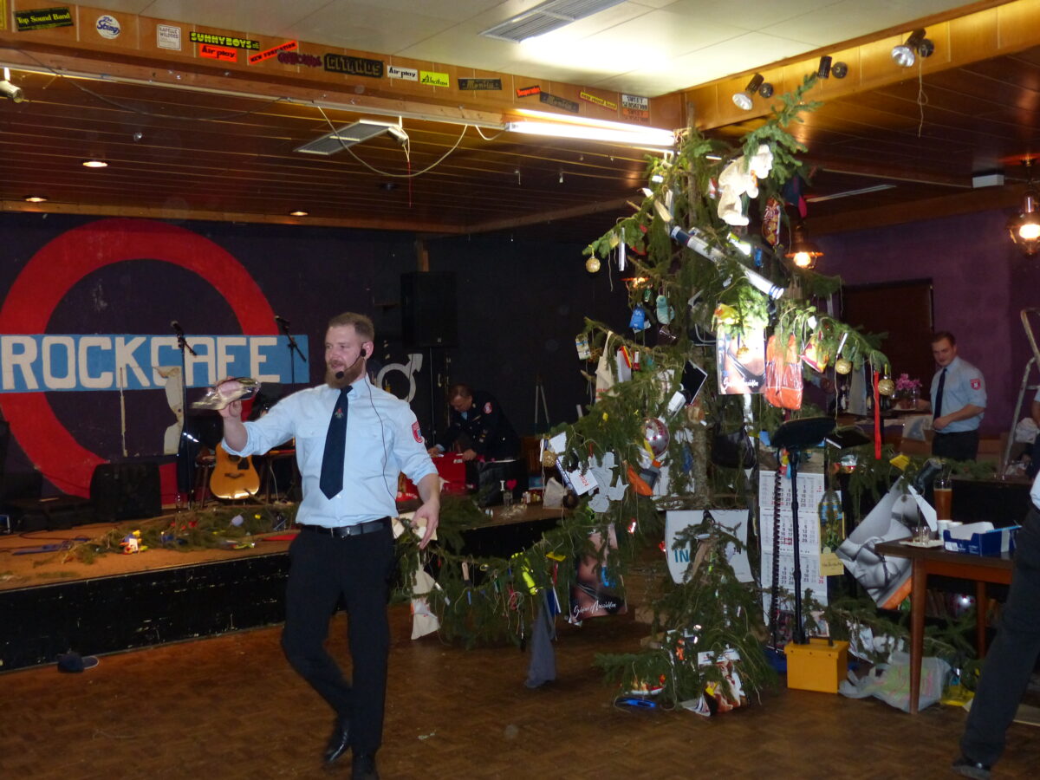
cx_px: 520
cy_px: 390
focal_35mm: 36
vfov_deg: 39.7
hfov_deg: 51.4
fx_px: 1082
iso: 400
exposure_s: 1/60
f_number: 2.8
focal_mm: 6.4
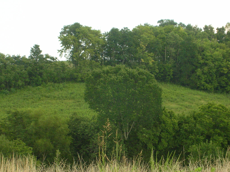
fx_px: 764
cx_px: 115
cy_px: 86
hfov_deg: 17.1
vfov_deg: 12.9
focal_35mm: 115
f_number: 4.9
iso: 200
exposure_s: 1/278
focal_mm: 17.4
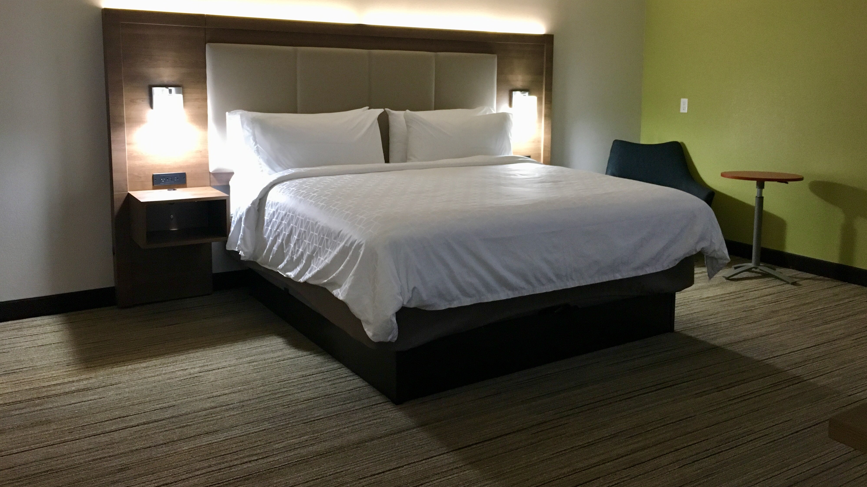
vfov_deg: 36.5
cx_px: 438
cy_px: 183
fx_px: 736
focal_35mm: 32
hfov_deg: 61.0
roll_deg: -0.4
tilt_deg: -8.3
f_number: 2.2
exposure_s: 1/30
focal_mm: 4.15
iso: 160
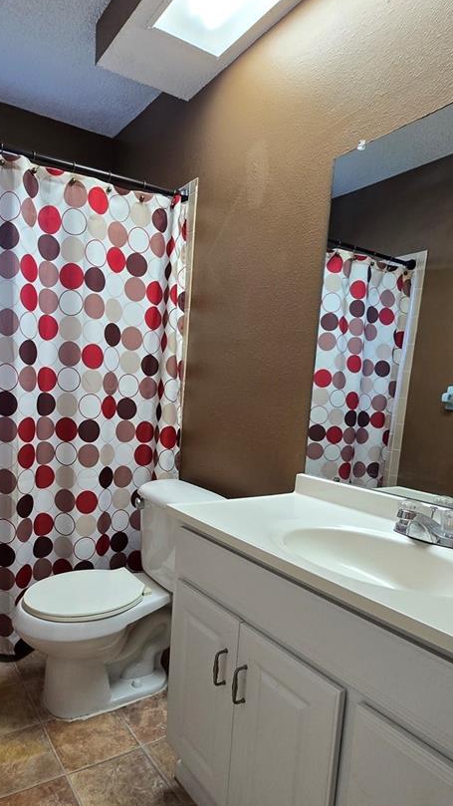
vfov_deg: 83.3
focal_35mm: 21
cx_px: 169
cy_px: 461
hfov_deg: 53.0
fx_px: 448
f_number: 2.2
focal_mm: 2.2
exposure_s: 1/60
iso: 125
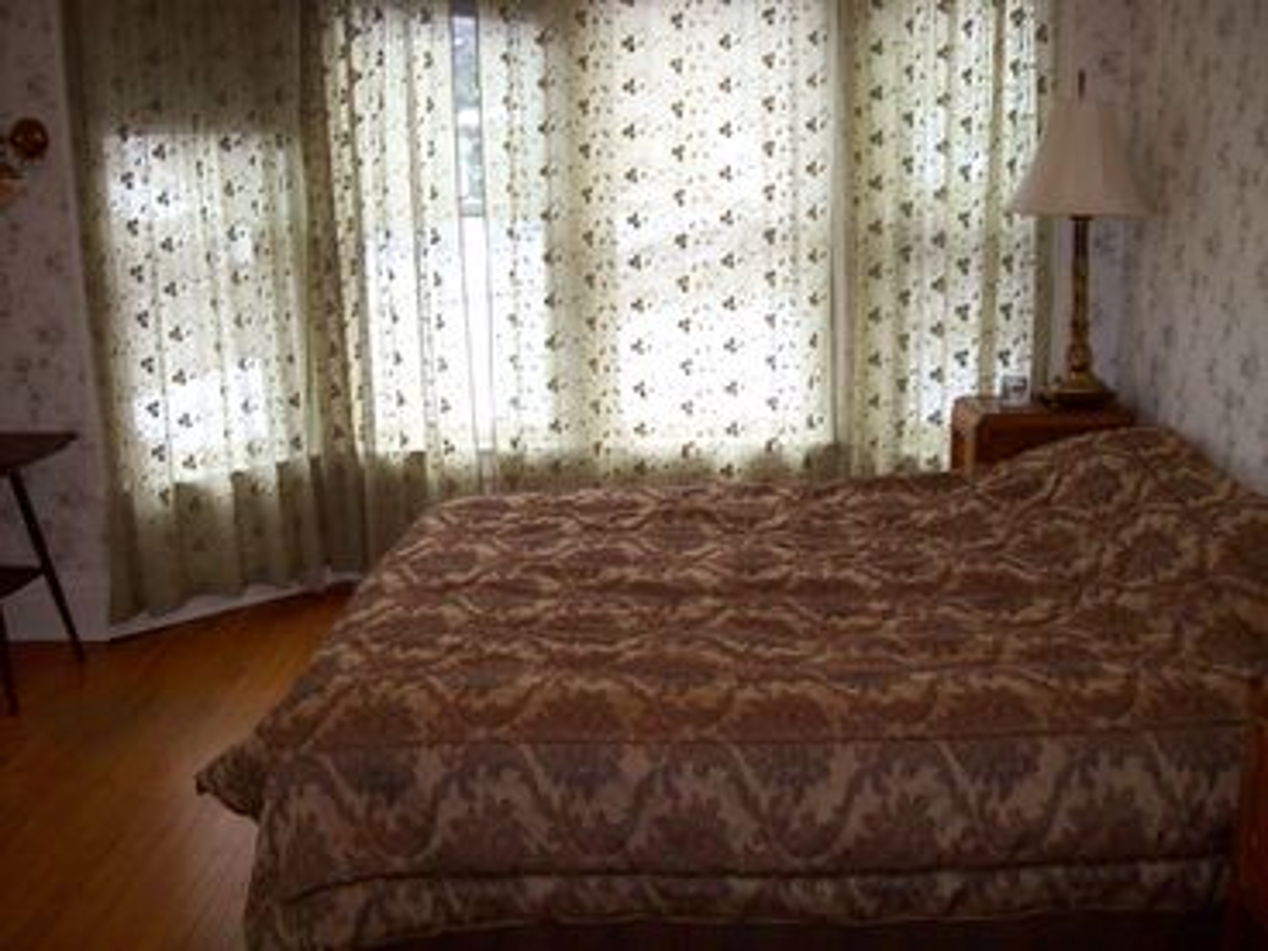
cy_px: 476
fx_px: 1319
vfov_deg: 39.7
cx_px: 634
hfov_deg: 51.4
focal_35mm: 36
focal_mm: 6
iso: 140
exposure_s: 1/64
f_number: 2.7
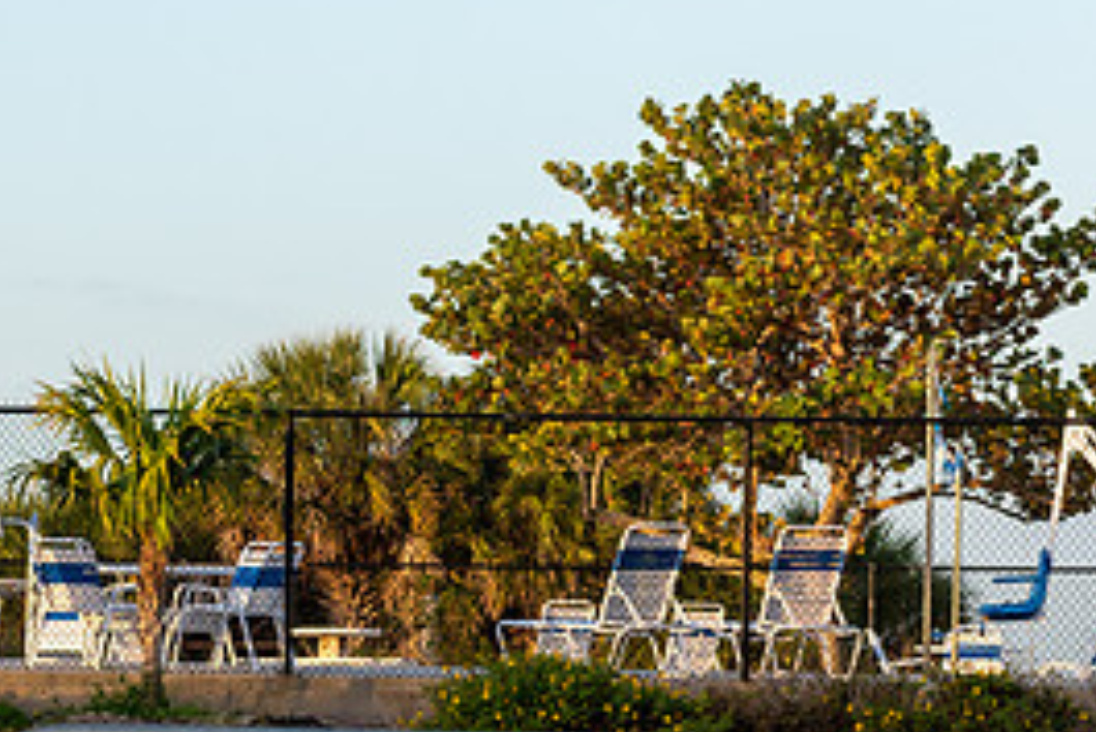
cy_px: 676
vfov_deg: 6.0
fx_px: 7006
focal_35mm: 230
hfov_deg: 8.9
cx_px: -91
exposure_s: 1/500
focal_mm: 70
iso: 280
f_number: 5.6
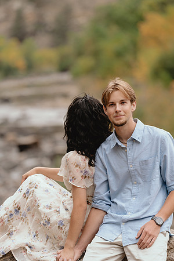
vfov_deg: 11.7
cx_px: 87
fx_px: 1276
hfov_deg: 7.8
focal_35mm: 176
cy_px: 130
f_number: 3.5
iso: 320
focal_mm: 176
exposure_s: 1/250
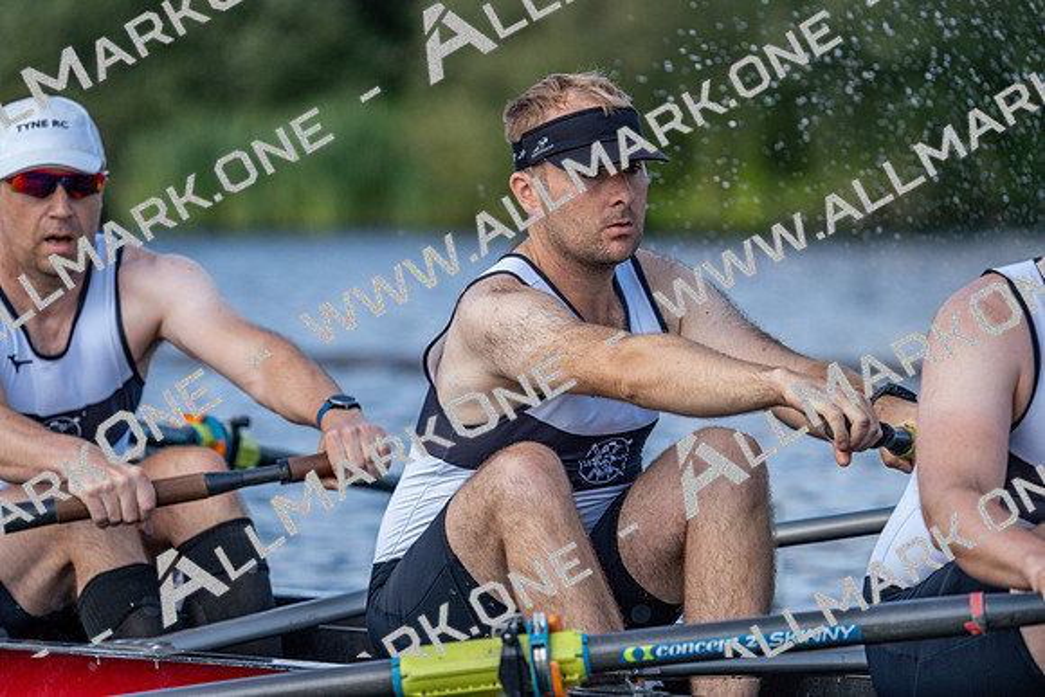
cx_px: 522
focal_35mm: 347
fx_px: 10075
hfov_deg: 5.9
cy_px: 348
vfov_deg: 4.0
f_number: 6.3
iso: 400
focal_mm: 347
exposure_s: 1/1600
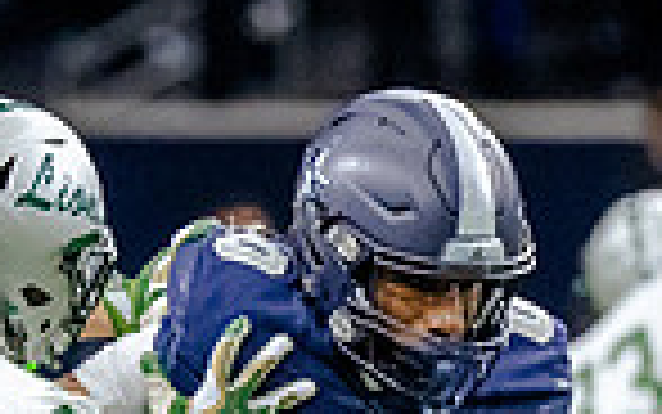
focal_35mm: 995
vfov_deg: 1.3
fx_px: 17958
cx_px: -168
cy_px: 607
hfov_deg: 2.1
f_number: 2.8
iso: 3200
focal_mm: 155
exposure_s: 1/1250
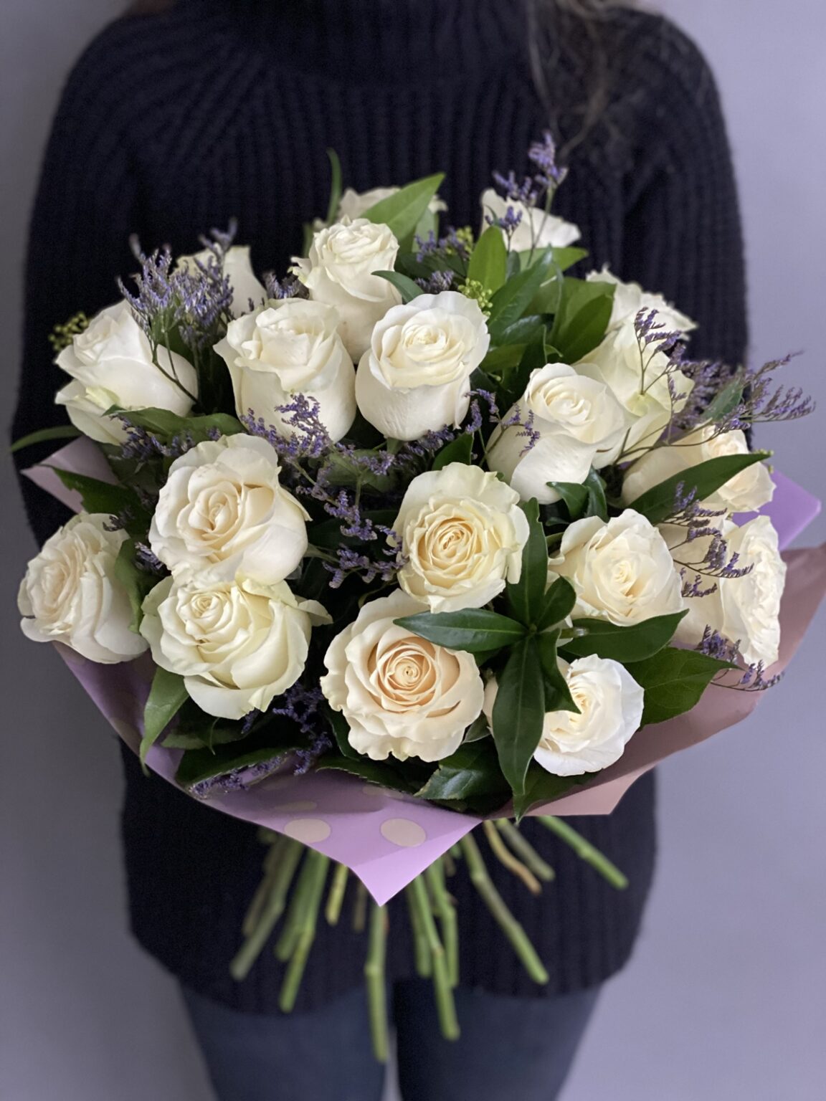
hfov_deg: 28.0
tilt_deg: -21.6
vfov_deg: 36.8
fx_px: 1654
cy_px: 550
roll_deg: +0.2
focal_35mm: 52
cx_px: 413
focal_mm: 6
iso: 400
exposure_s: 1/25
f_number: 2
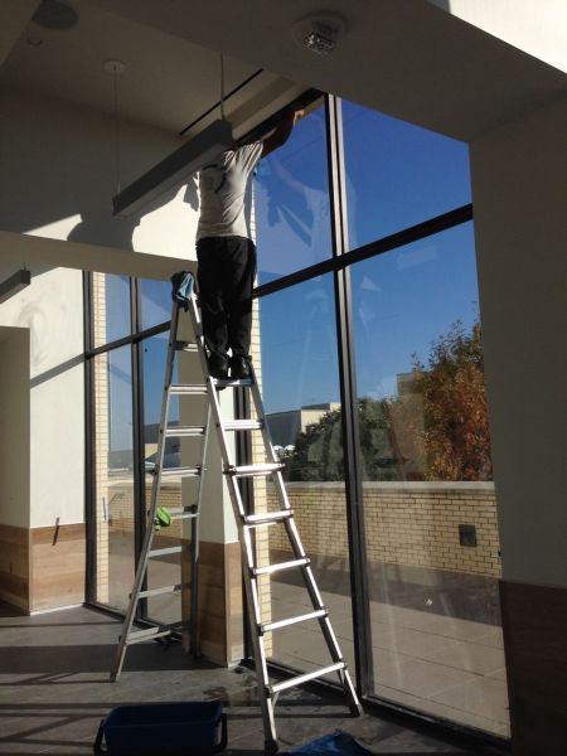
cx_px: 284
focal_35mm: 33
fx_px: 721
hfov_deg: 42.9
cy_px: 378
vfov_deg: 55.4
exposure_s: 1/2358
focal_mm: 4.12
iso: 50
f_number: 2.4
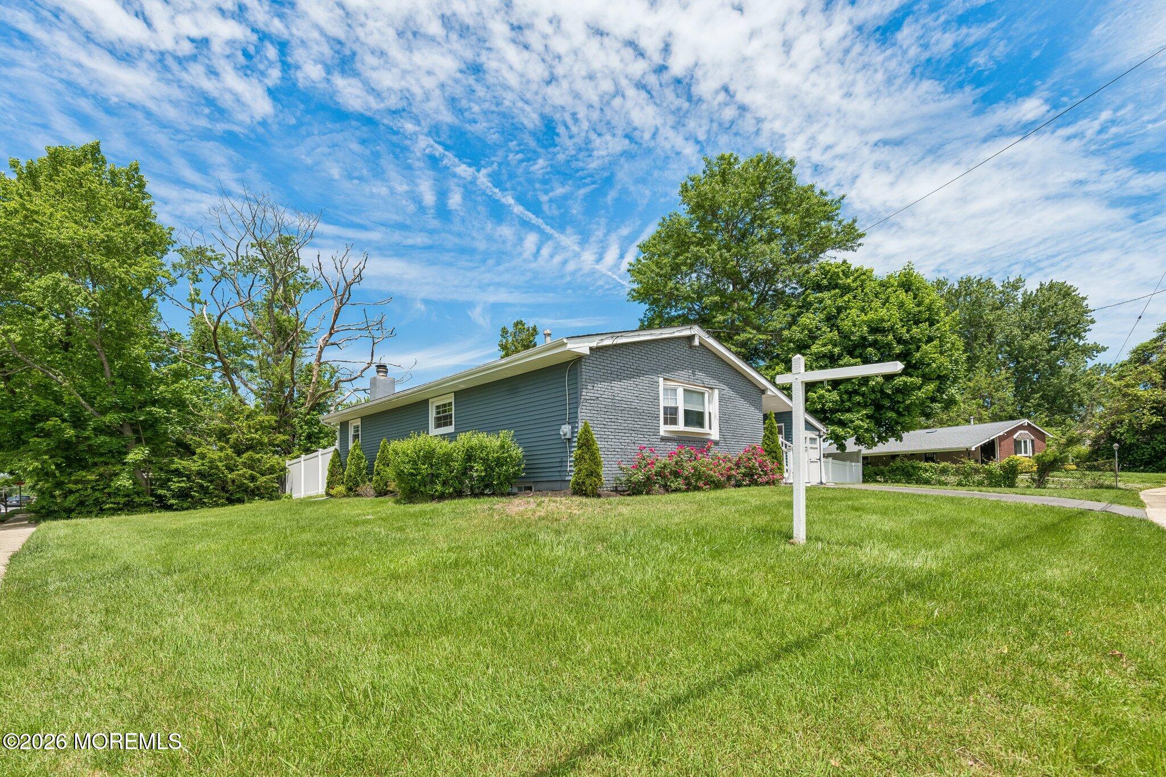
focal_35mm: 15
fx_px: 486
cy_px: 388
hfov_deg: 100.4
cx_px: 583
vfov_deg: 77.3
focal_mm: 15
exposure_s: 1/1250
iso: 250
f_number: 7.1
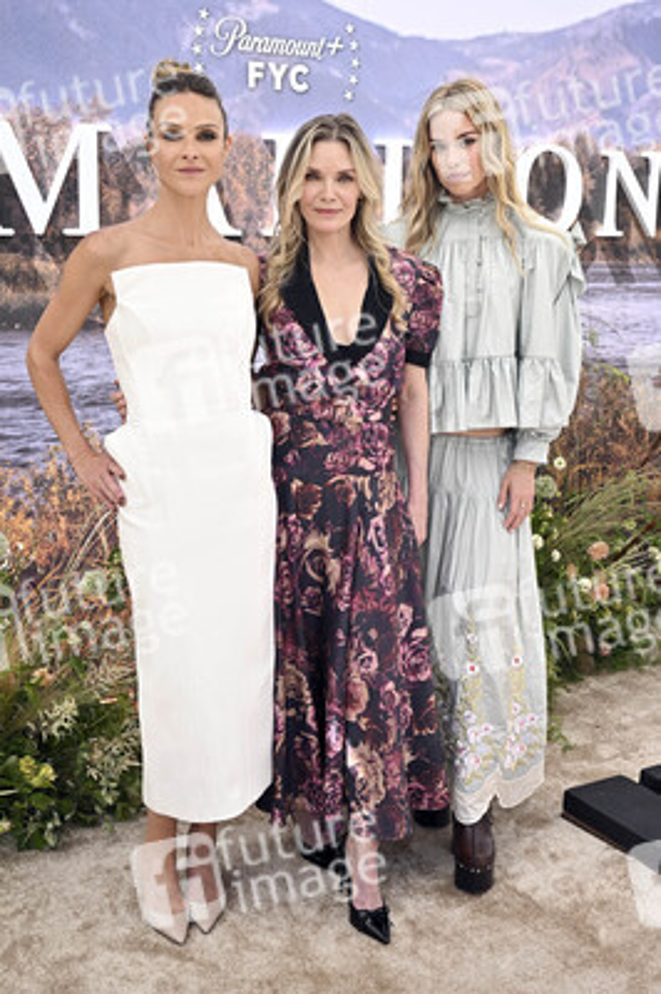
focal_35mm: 39
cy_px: 497
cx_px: 330
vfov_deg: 49.6
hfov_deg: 34.2
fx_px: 1076
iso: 250
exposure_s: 1/320
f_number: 6.3
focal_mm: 39
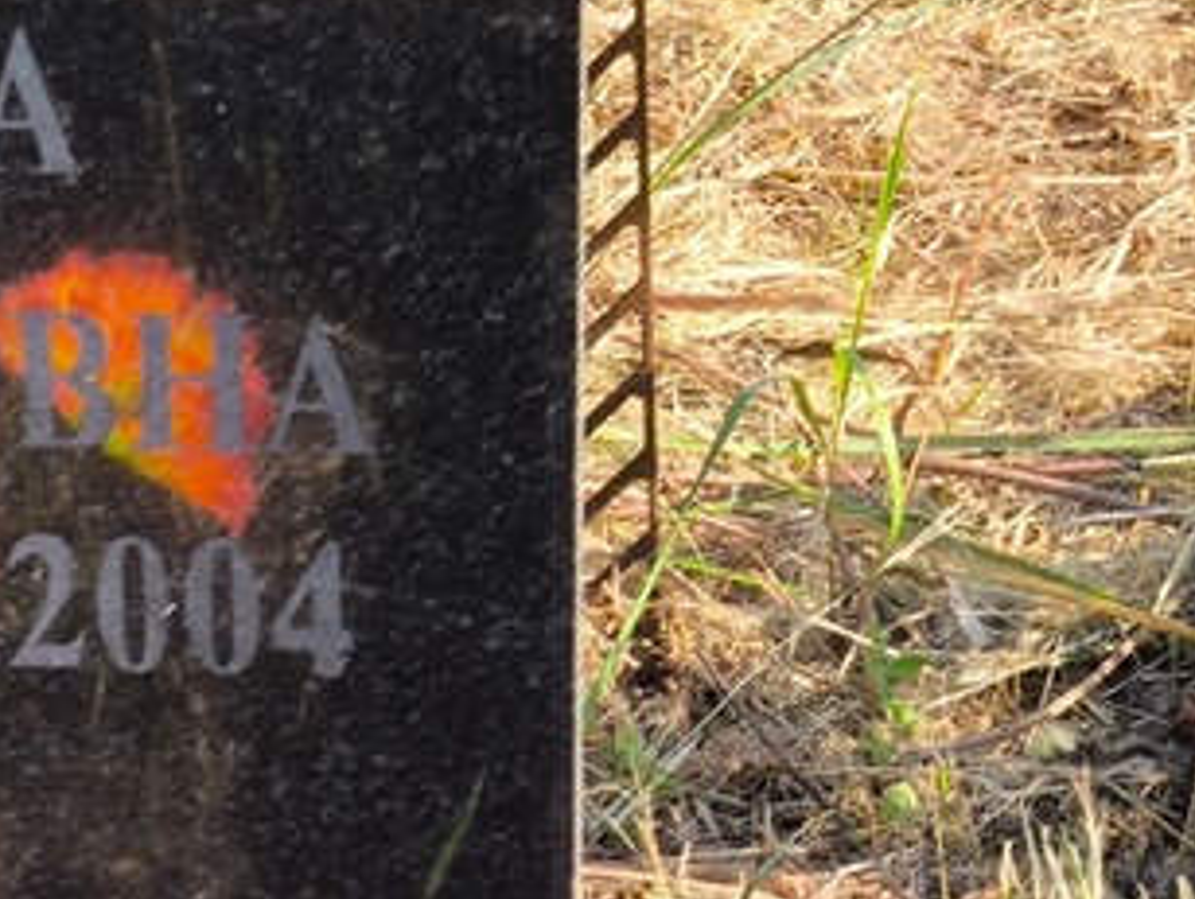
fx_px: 4493
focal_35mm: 130
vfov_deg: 11.2
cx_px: -204
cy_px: -257
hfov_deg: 14.7
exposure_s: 1/321
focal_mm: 4.71
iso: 50
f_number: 1.7
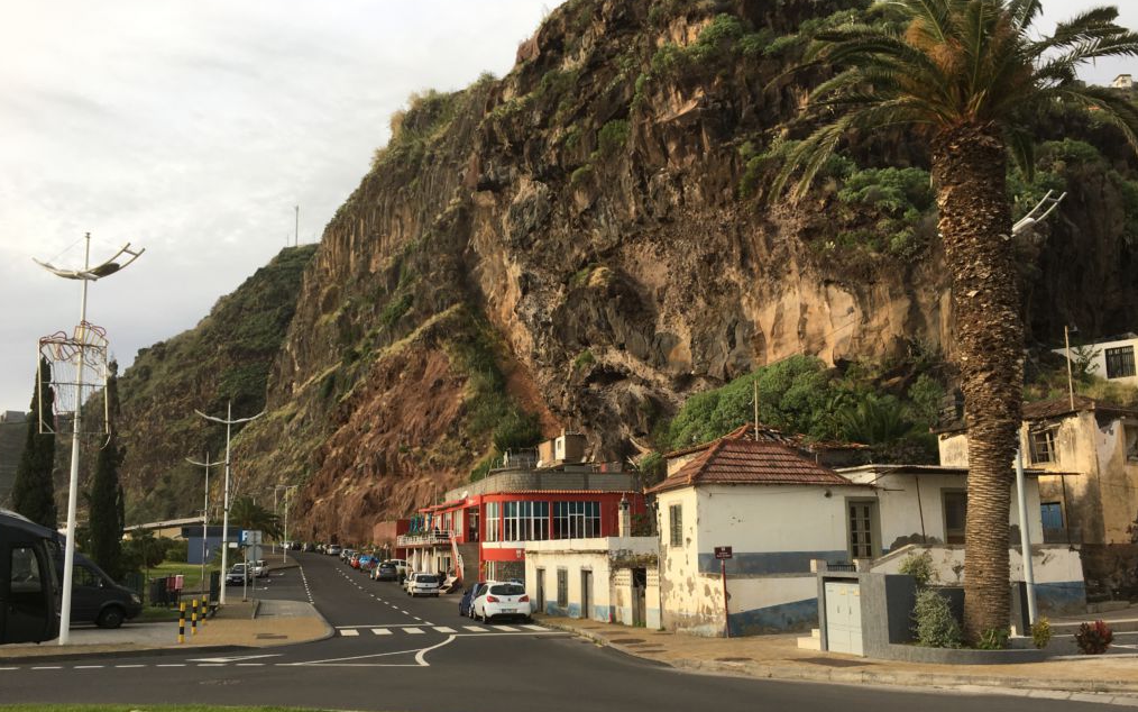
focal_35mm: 31
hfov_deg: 61.2
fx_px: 962
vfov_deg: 40.5
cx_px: 565
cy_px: 415
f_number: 2.2
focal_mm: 4.15
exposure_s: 1/303
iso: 25
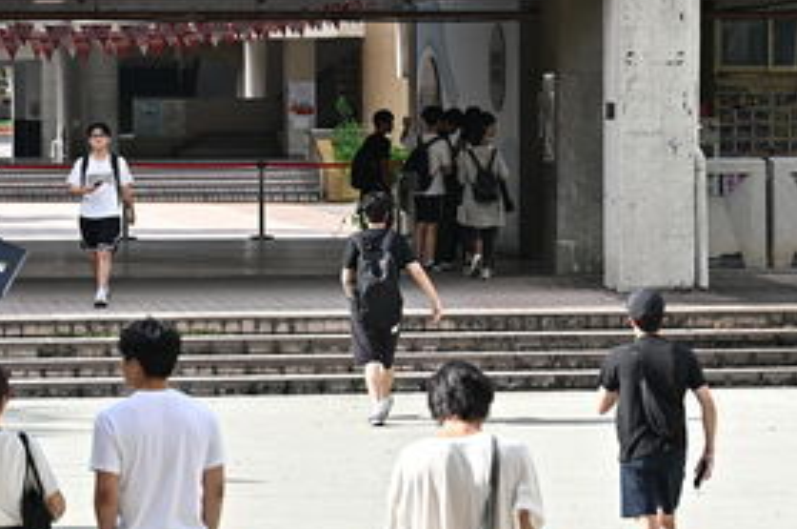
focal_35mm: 196
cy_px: 273
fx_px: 4332
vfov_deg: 7.0
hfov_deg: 10.5
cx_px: 243
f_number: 5.6
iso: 100
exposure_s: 1/250
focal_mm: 91
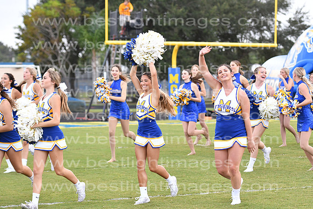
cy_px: 104
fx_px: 1174
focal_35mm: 135
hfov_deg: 15.2
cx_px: 156
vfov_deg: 10.2
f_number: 3.2
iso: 800
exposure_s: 1/500
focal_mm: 90
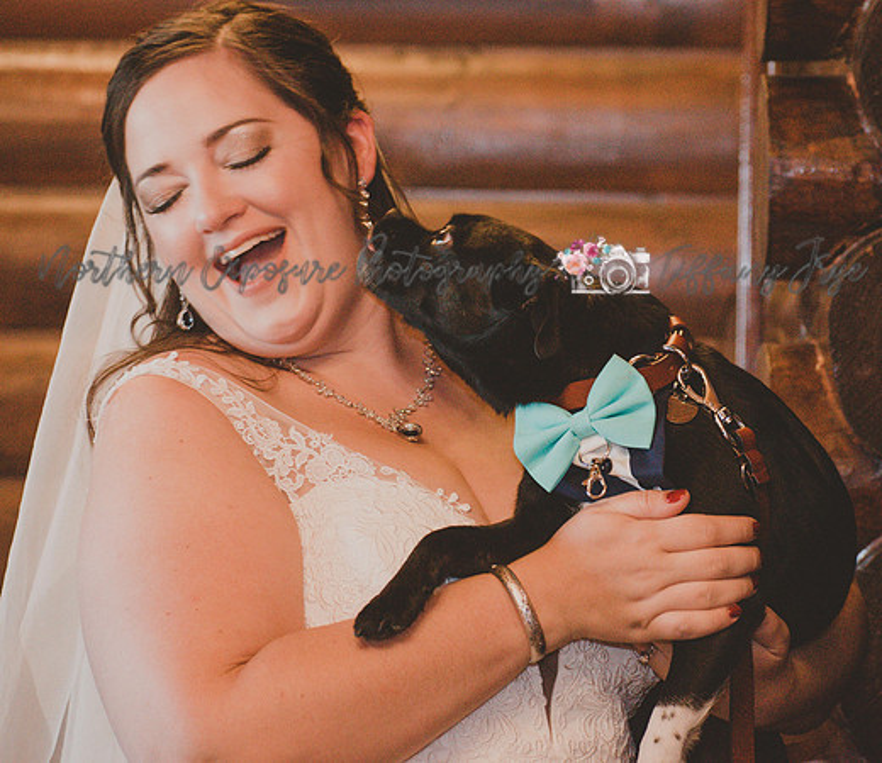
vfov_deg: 8.7
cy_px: 356
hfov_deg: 10.1
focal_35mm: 185
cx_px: 371
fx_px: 4995
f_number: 4.8
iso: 3600
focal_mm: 98
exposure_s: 1/60
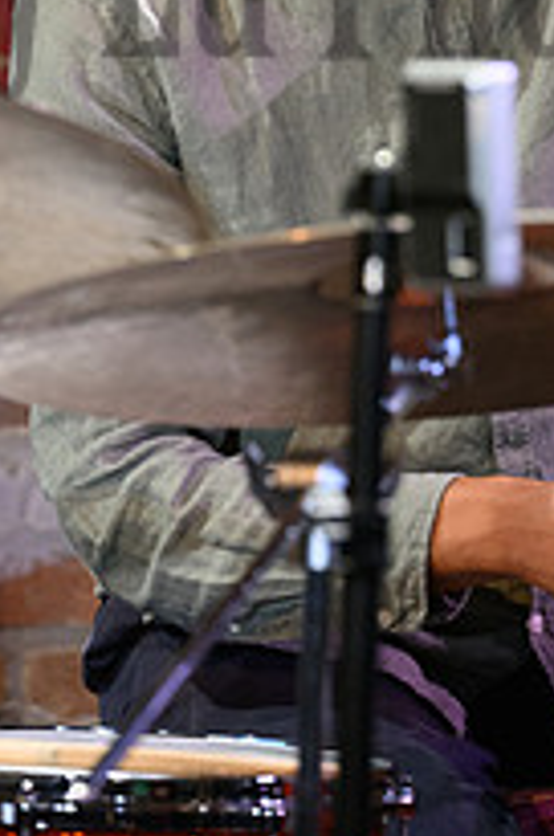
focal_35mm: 407
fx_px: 9426
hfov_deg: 3.4
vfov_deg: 5.1
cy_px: -49
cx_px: 244
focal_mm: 185
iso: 5000
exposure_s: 1/250
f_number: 4
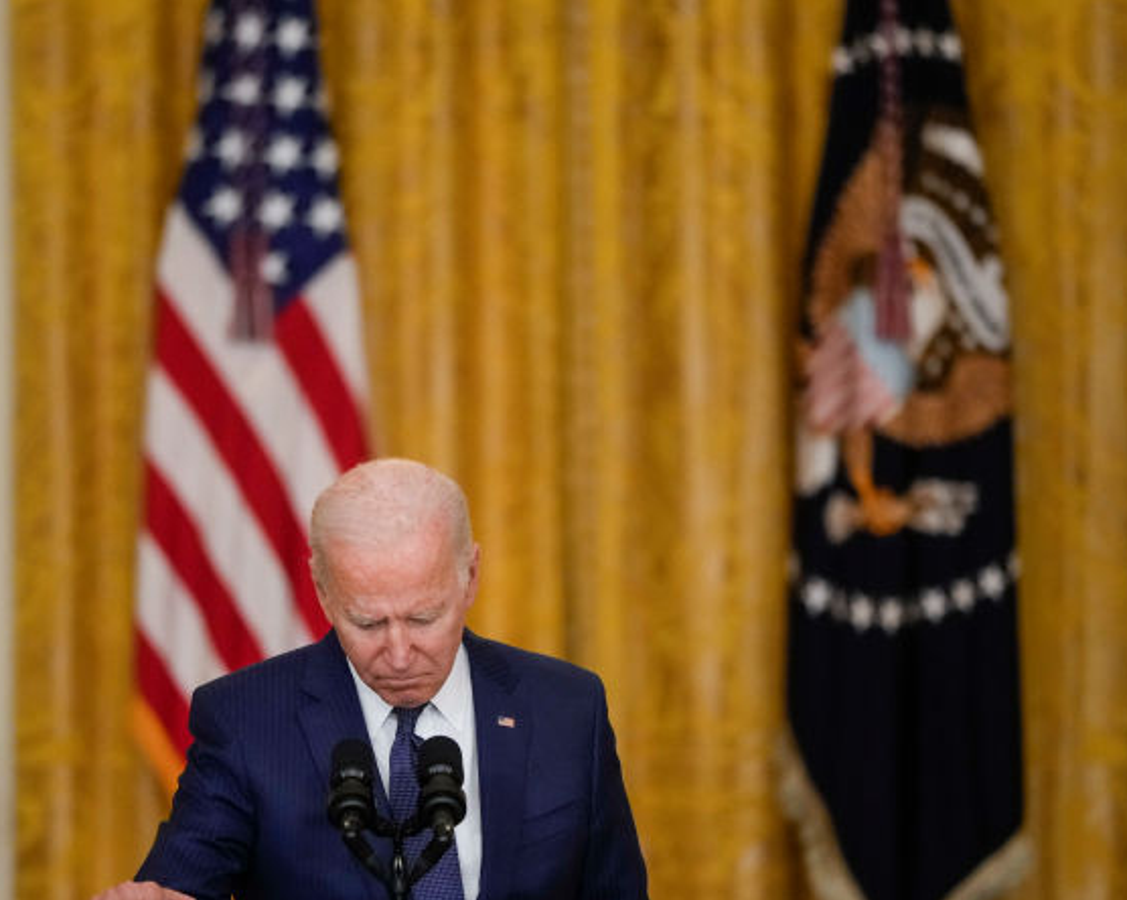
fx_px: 11533
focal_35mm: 346
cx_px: 474
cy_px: 593
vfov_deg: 4.5
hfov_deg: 5.6
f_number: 2.8
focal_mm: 200
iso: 3200
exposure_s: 1/500
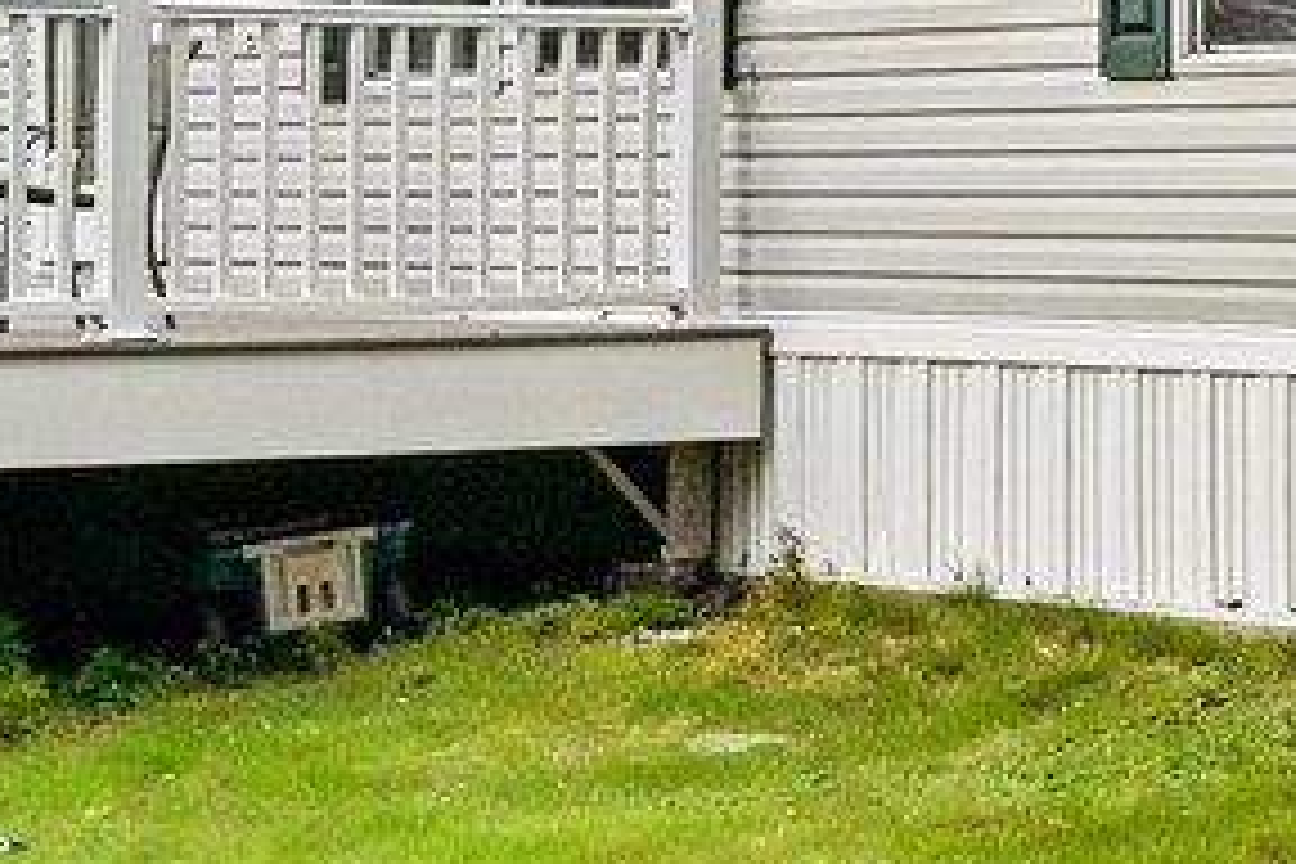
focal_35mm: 142
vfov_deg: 9.4
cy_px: -430
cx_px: 2088
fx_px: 5112
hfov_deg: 13.4
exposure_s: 1/200
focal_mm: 20
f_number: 8
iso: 400
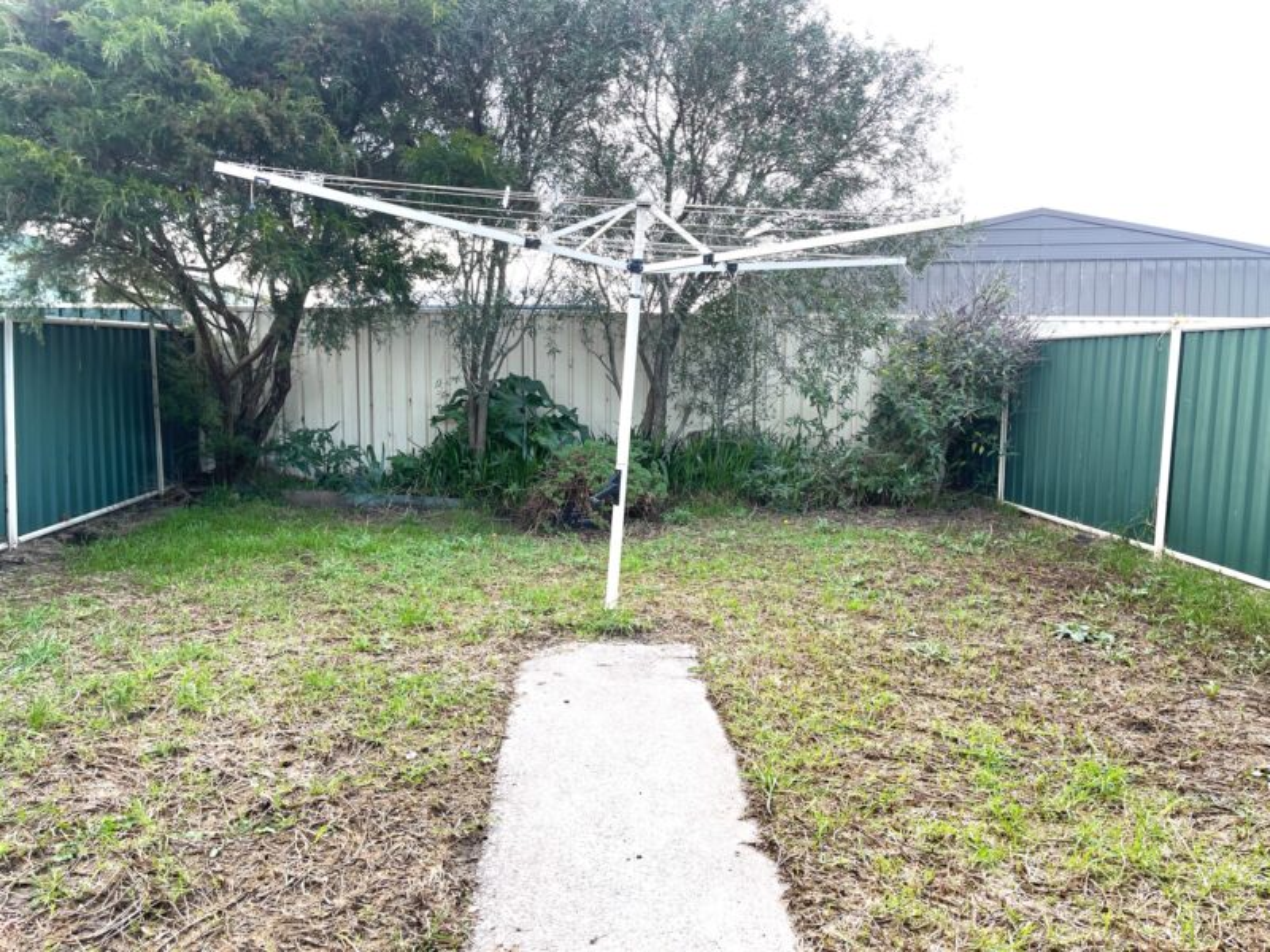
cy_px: 476
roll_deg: +0.5
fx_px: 954
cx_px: 635
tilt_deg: -6.1
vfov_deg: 53.1
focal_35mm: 26
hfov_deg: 67.3
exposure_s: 1/121
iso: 32
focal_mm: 5.1
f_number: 1.6
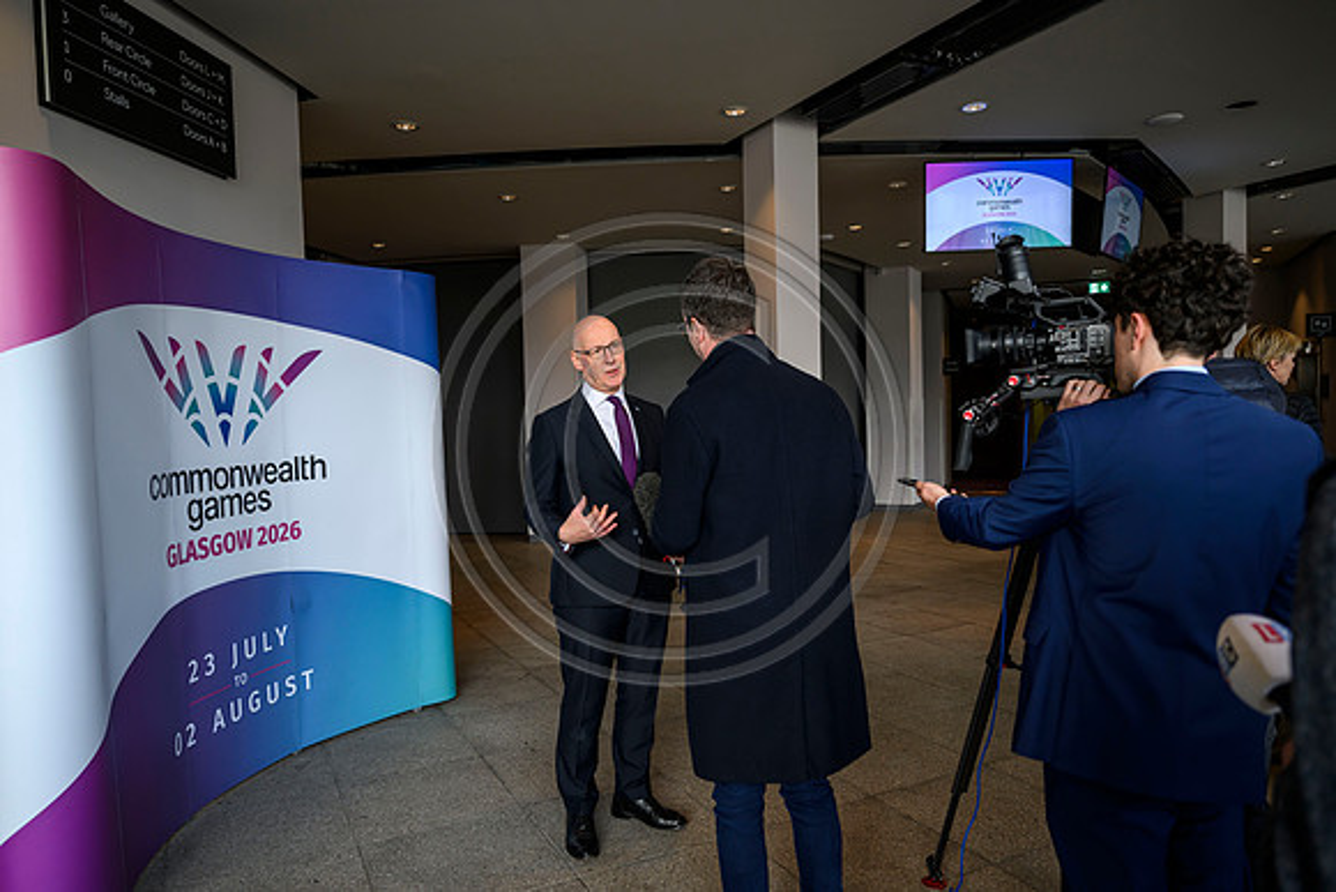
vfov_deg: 53.2
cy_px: 446
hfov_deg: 73.7
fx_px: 891
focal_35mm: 24
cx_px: 668
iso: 640
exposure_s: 1/250
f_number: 2.8
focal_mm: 24
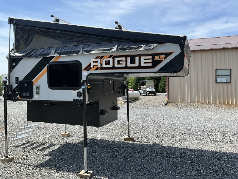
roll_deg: -0.2
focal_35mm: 29
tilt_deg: -0.4
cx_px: 119
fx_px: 199
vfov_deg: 48.2
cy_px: 90
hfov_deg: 61.7
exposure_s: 1/1250
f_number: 1.8
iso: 25
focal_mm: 3
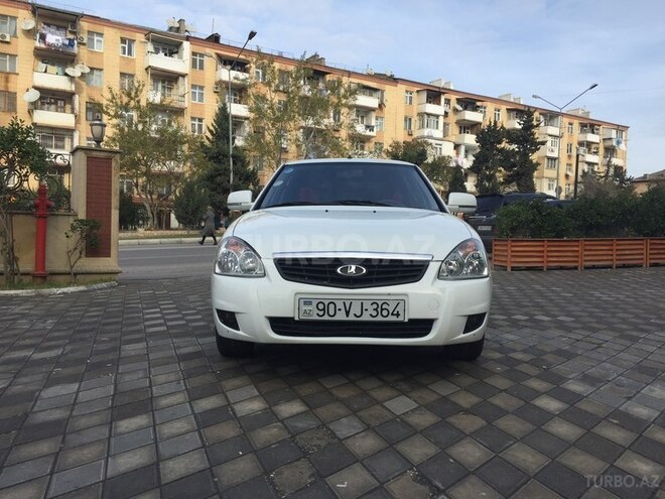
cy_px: 250
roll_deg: -1.8
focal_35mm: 29
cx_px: 332
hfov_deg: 61.7
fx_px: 557
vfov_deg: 48.2
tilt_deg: -2.0
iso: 32
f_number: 2.2
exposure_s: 1/1464
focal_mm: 4.15
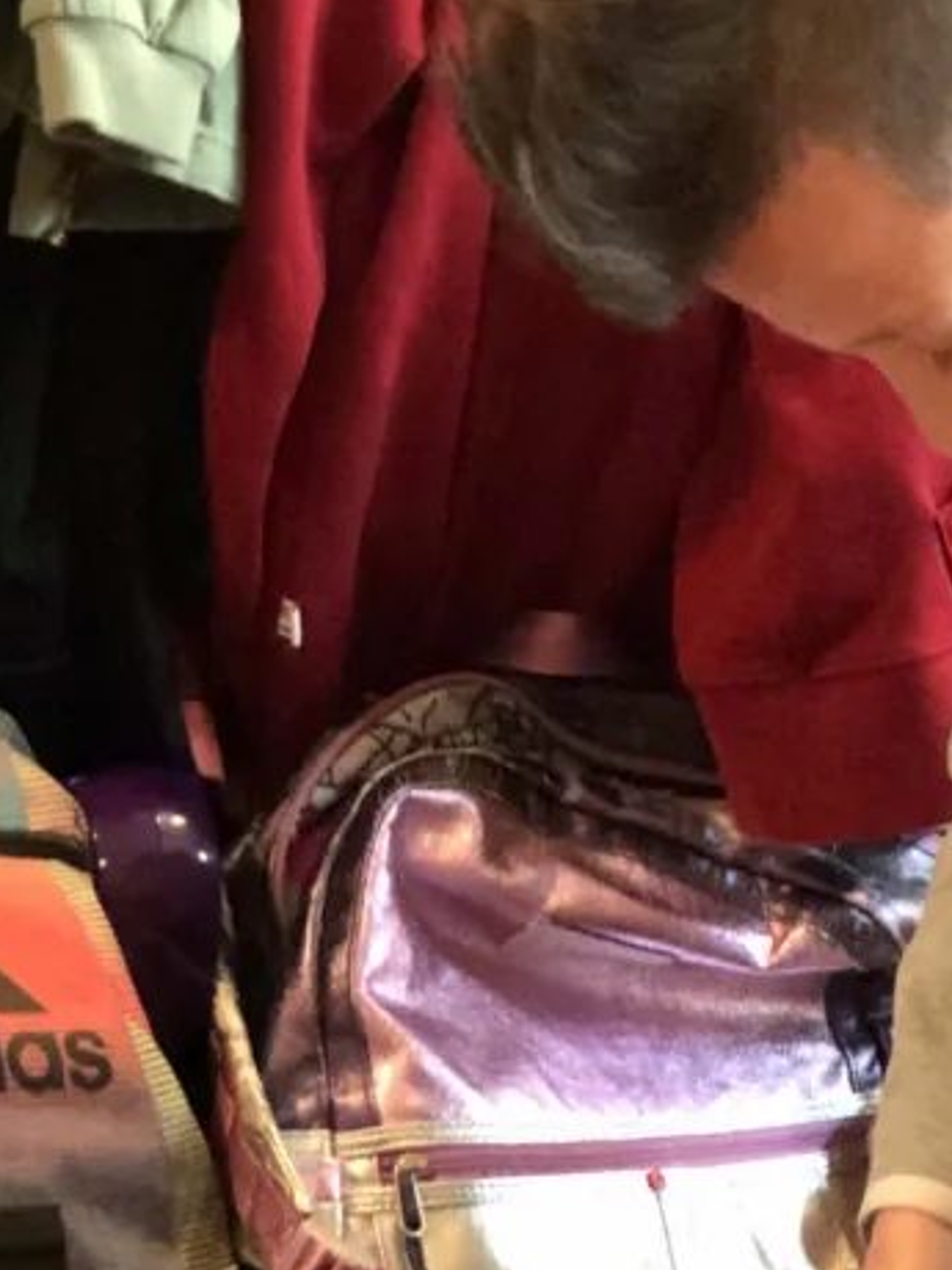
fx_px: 4657
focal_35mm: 127
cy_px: 900
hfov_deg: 11.5
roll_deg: +1.0
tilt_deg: -5.2
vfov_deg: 15.5
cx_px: 1046
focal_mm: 6.6
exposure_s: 1/30
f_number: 2.8
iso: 1000
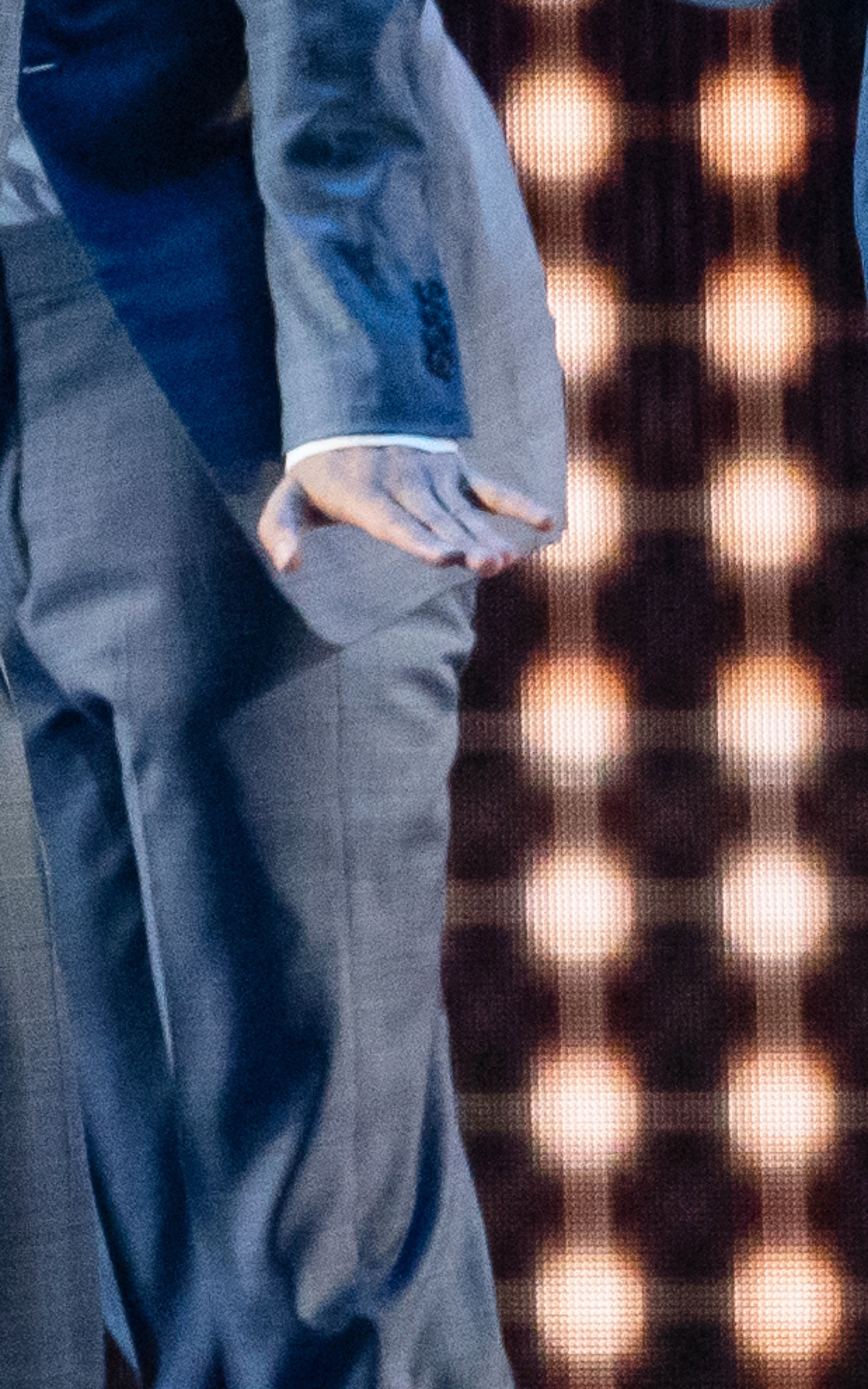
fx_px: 14681
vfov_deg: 5.3
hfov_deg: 3.4
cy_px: -1188
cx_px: -749
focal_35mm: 388
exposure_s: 1/250
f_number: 6.3
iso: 2500
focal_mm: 44
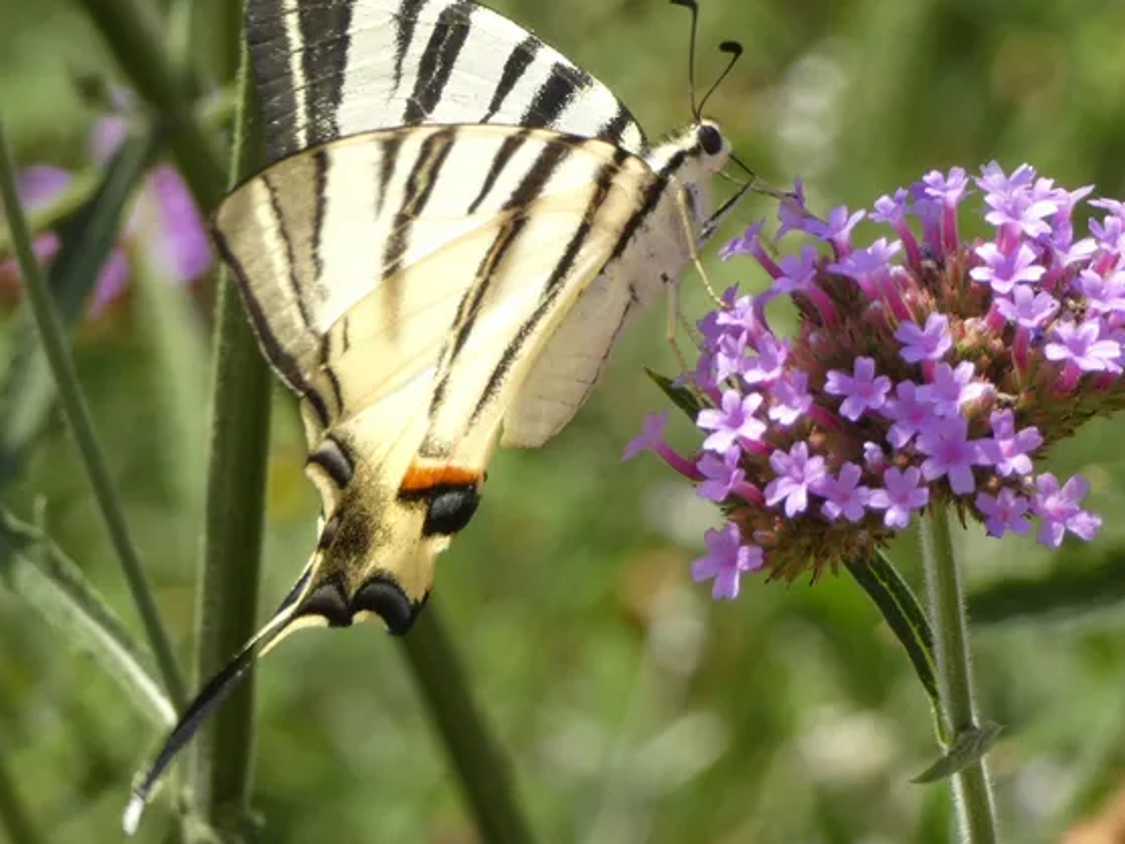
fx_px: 9652
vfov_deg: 5.0
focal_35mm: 297
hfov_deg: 6.7
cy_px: 376
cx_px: 567
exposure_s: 1/80
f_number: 5.5
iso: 80
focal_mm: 46.2
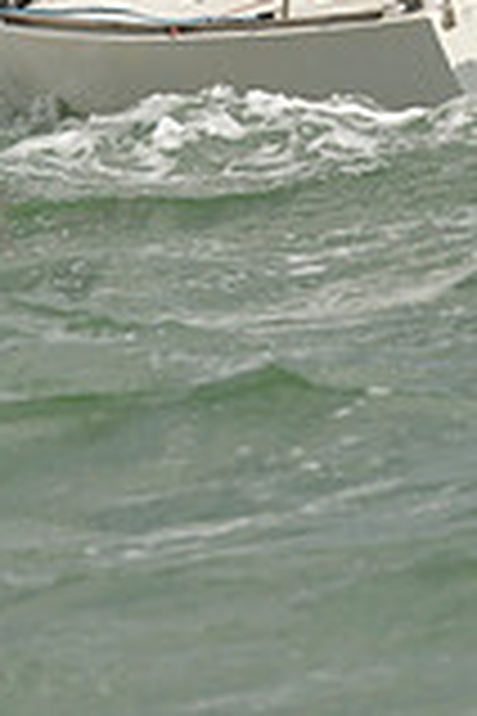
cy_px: -482
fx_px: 14488
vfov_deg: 2.8
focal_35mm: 729
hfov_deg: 1.9
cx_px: 385
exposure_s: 1/1000
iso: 280
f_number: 9
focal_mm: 200
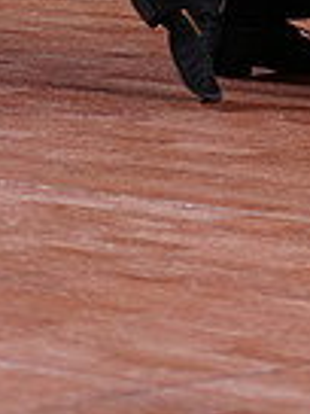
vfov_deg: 4.8
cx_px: 460
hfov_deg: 3.6
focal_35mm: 406
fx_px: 4848
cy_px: -447
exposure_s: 1/400
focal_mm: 99
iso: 1250
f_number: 2.8
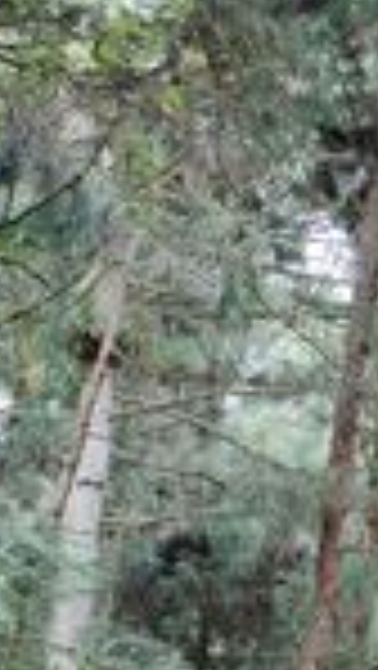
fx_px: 2099
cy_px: 881
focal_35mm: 118
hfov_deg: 9.6
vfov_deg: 17.0
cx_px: 754
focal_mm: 18.3
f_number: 3.2
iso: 800
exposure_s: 1/125
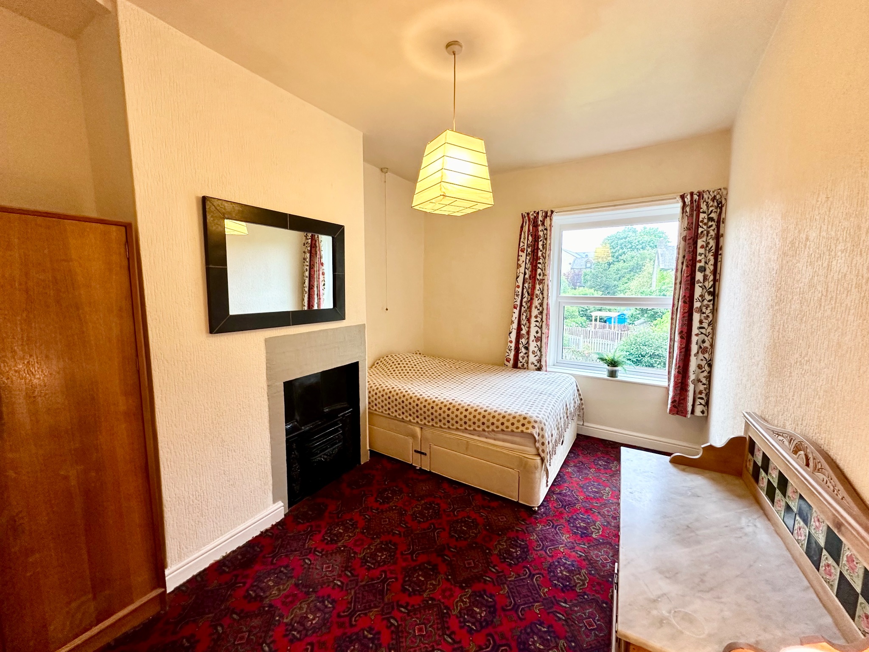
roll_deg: +0.3
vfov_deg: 85.7
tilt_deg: -7.0
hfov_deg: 102.1
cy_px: 326
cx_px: 434
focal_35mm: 14
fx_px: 351
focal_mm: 2.22
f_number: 2.2
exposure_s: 1/50
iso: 160
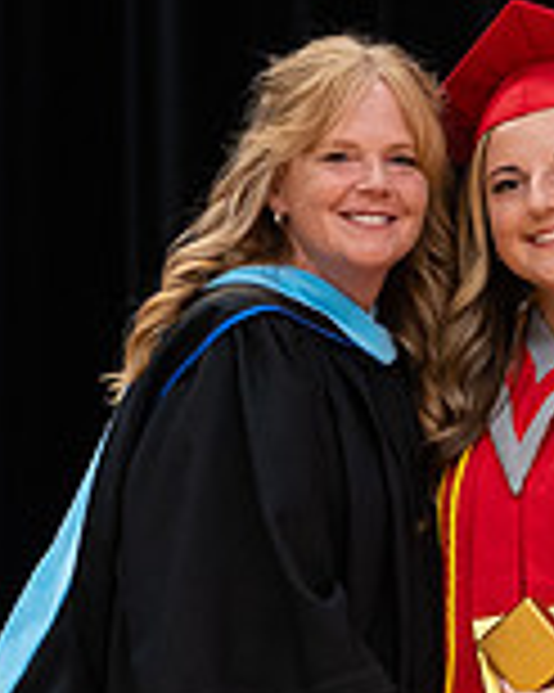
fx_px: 9088
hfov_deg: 3.5
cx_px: 108
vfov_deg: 4.4
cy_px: 851
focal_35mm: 443
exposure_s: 1/200
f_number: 2.8
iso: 1000
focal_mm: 85
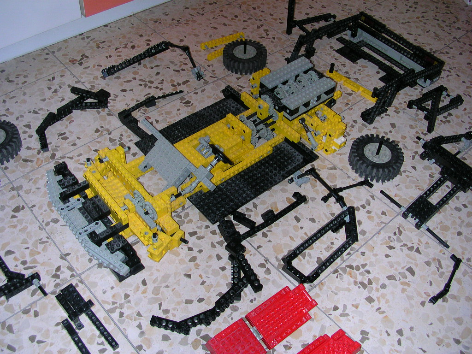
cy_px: 177
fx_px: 505
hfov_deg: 50.1
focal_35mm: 37
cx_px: 236
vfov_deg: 38.7
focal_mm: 5.6
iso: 100
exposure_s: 1/60
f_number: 2.7
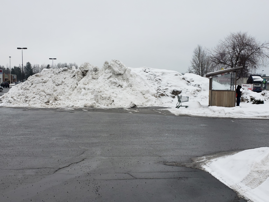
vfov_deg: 53.1
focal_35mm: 26
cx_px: 134
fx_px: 202
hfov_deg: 67.3
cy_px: 101
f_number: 2.4
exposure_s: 1/433
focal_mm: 4.3
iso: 50
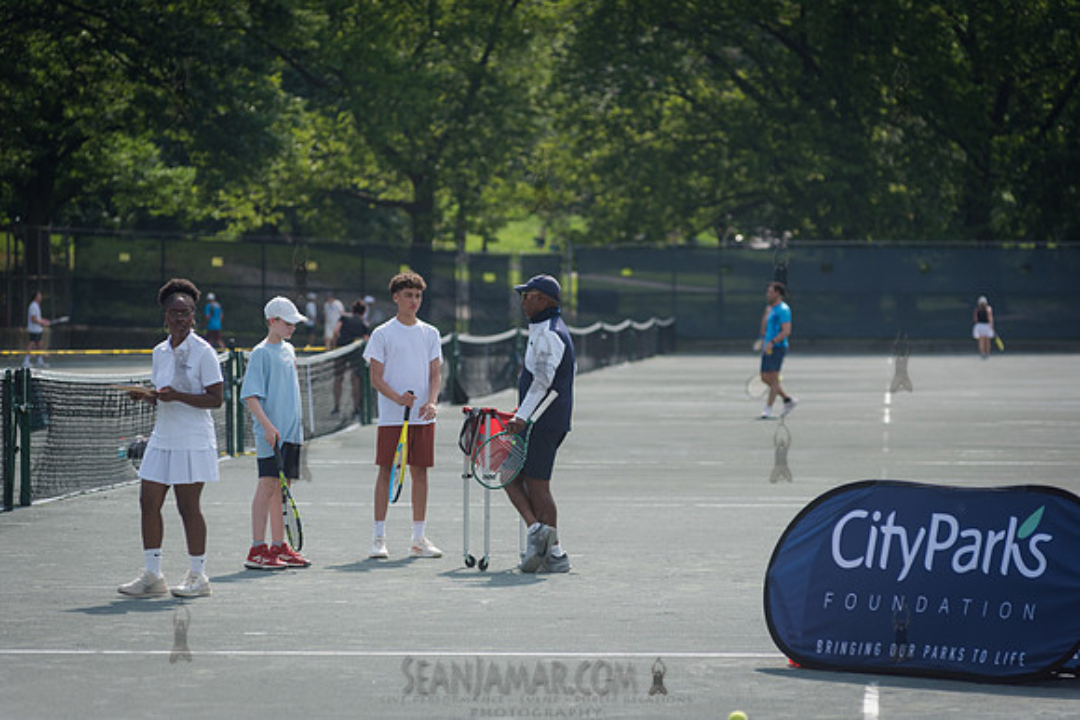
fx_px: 5581
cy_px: 360
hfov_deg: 11.1
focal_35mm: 186
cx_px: 540
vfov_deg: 7.4
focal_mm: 185
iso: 250
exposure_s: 1/1600
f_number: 4.5
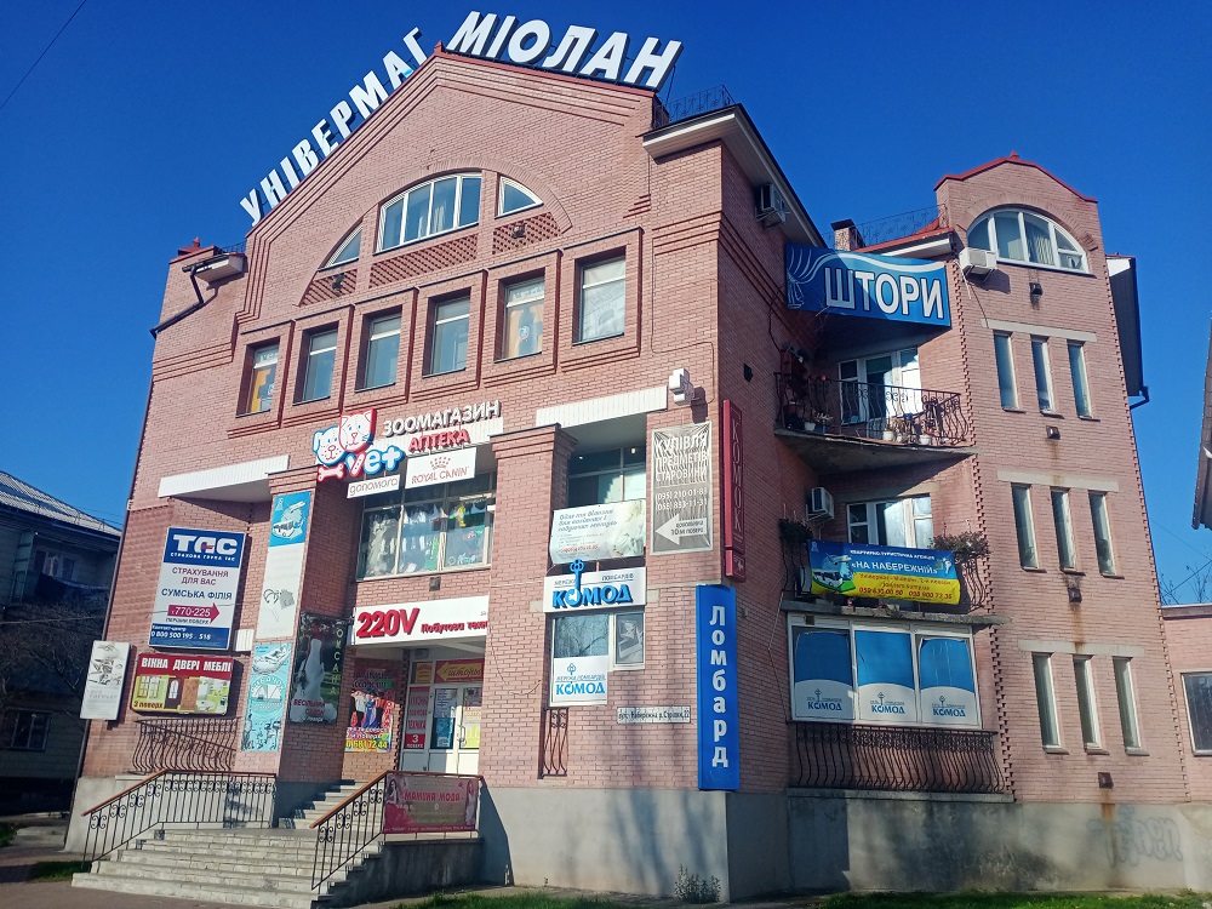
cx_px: 606
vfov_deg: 49.7
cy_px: 454
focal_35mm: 28
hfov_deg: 63.4
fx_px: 980
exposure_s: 1/1912
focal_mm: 4.05
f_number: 1.8
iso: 111
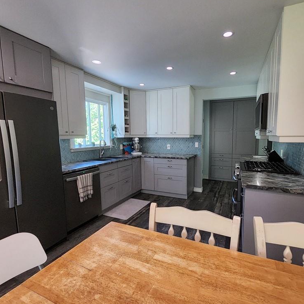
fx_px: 159
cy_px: 155
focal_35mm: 16
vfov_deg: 87.4
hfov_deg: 87.0
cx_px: 171
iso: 400
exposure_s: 1/60
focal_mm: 1.13
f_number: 2.2
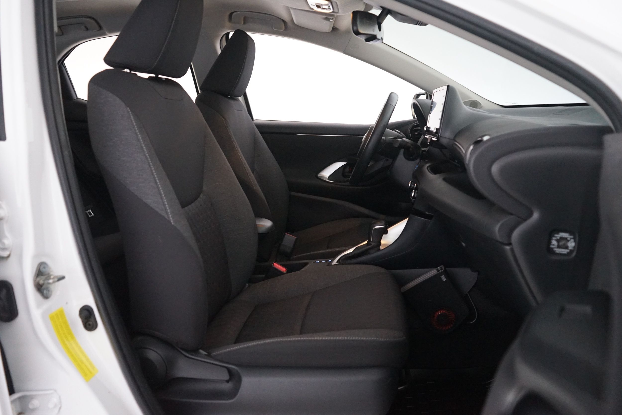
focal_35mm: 28
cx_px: 311
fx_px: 484
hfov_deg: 65.5
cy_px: 208
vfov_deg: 46.4
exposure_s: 1/15
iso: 5000
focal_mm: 28
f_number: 4.5
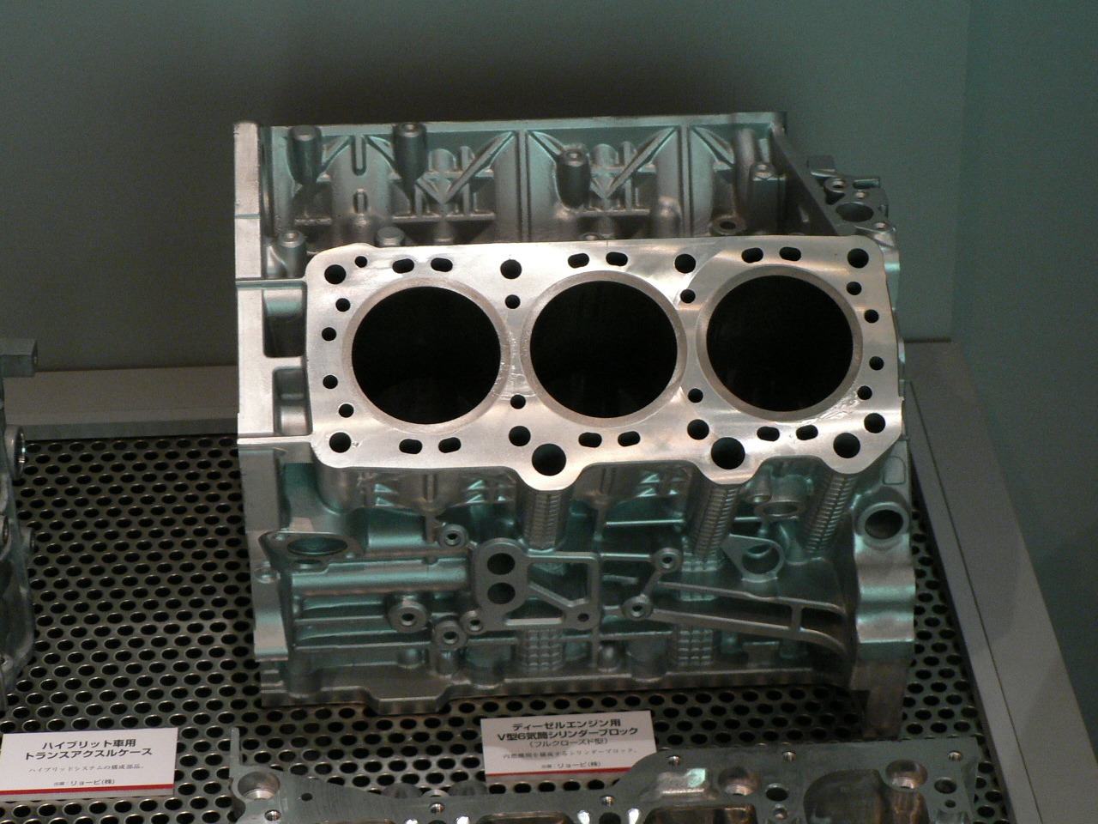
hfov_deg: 22.5
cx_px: 549
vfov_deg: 17.0
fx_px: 2760
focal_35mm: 87
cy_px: 412
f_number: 3.2
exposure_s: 1/10
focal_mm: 14.5
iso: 200
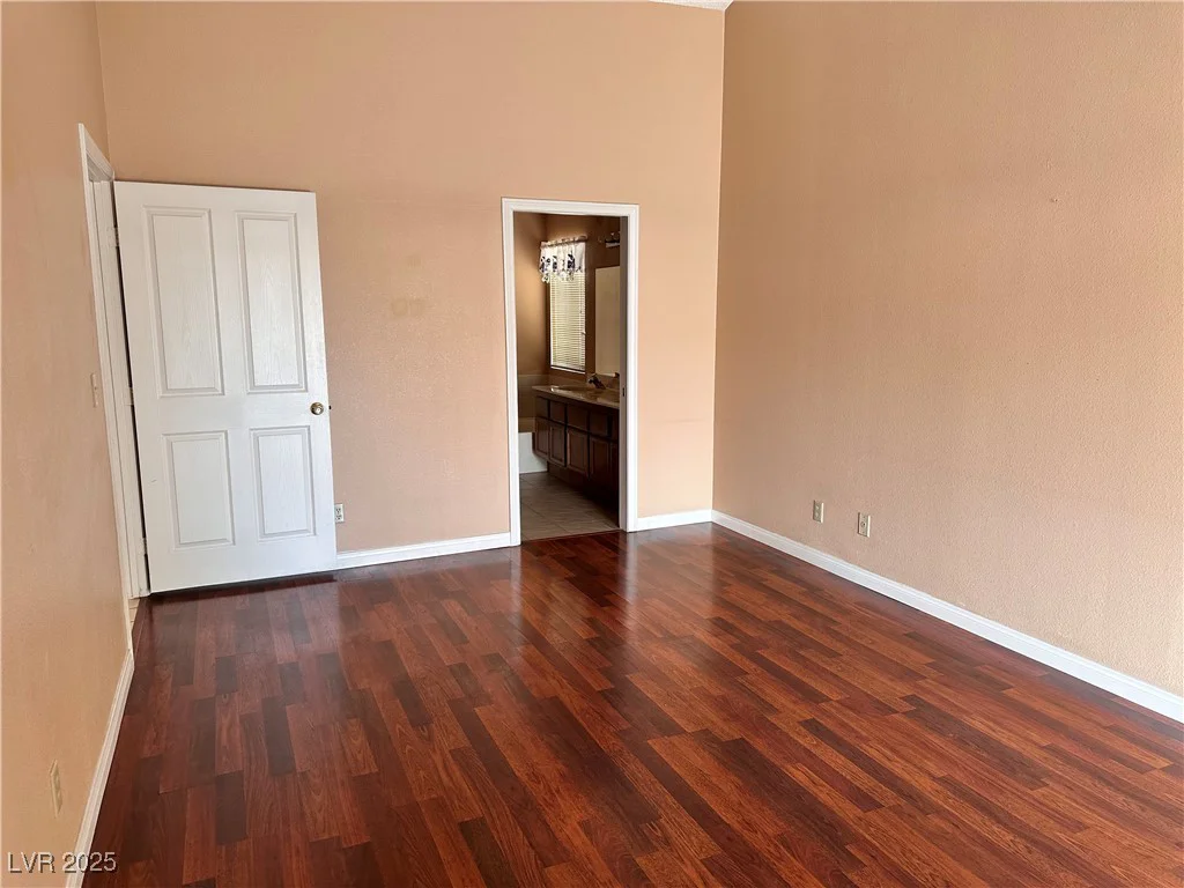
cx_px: 592
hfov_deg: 71.6
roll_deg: -0.3
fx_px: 821
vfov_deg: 56.8
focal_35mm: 24
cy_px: 444
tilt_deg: -6.9
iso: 160
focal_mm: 6.86
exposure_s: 1/121
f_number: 1.78
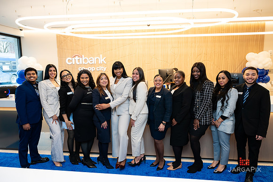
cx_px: 136
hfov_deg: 72.9
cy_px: 91
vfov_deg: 52.5
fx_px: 185
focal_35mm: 24
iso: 400
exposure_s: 1/160
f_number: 3.2
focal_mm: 24
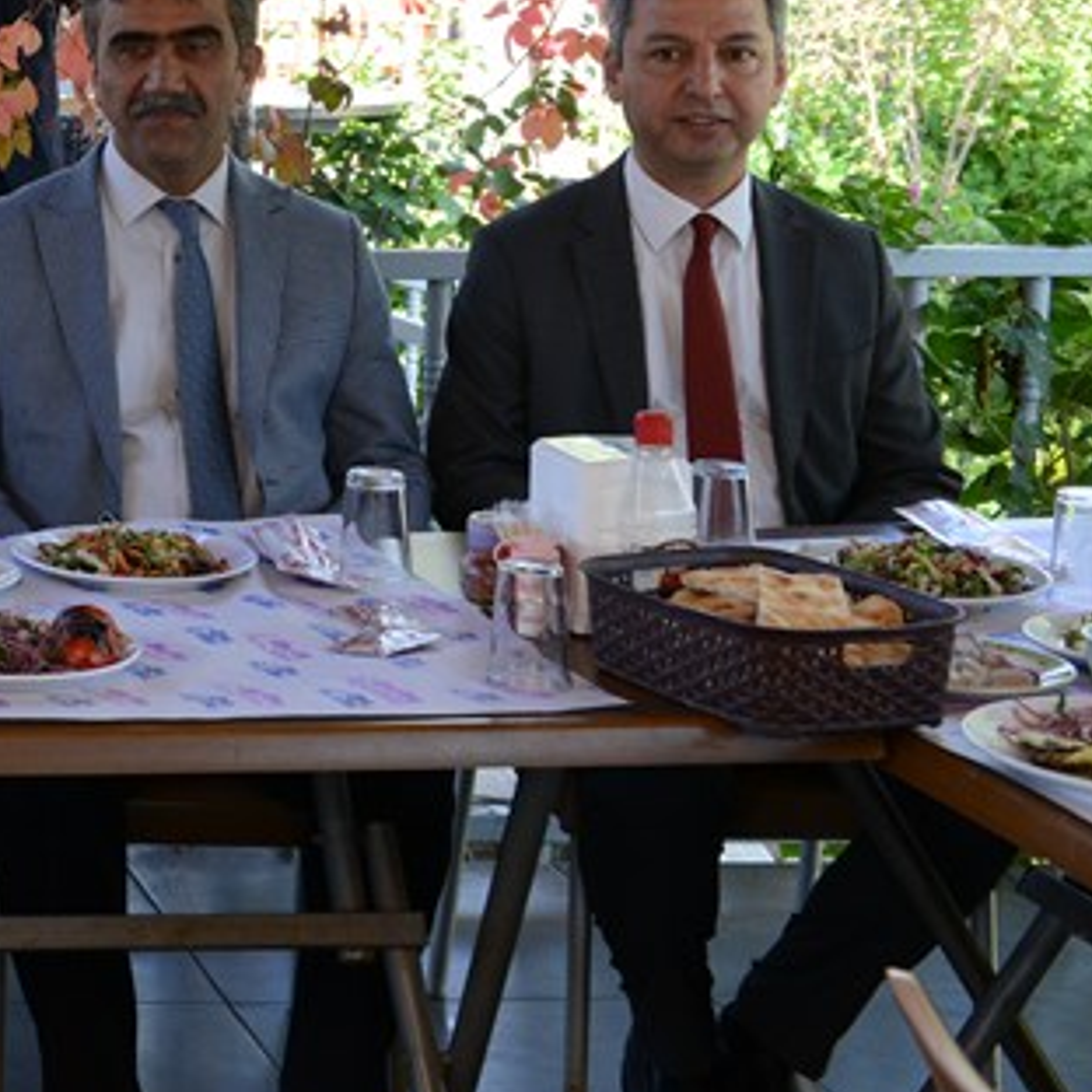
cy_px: 93
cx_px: -690
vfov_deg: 20.9
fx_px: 2891
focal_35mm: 81
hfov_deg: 18.2
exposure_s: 1/200
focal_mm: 29
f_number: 5.6
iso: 800
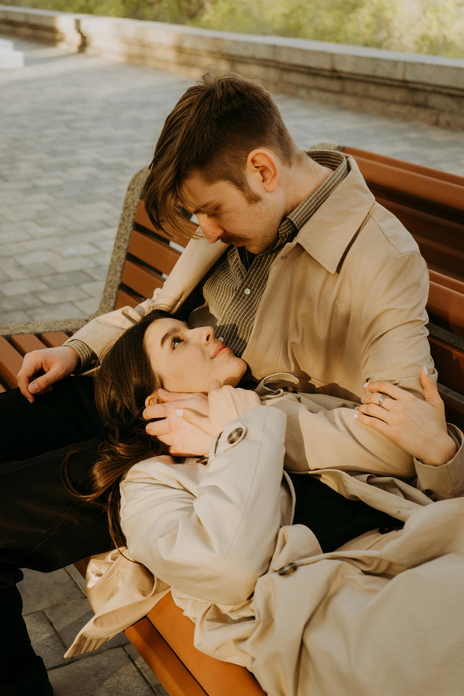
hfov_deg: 26.0
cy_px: 348
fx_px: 1005
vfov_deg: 38.2
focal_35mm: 52
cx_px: 232
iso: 100
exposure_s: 1/125
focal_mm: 52
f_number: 5.6
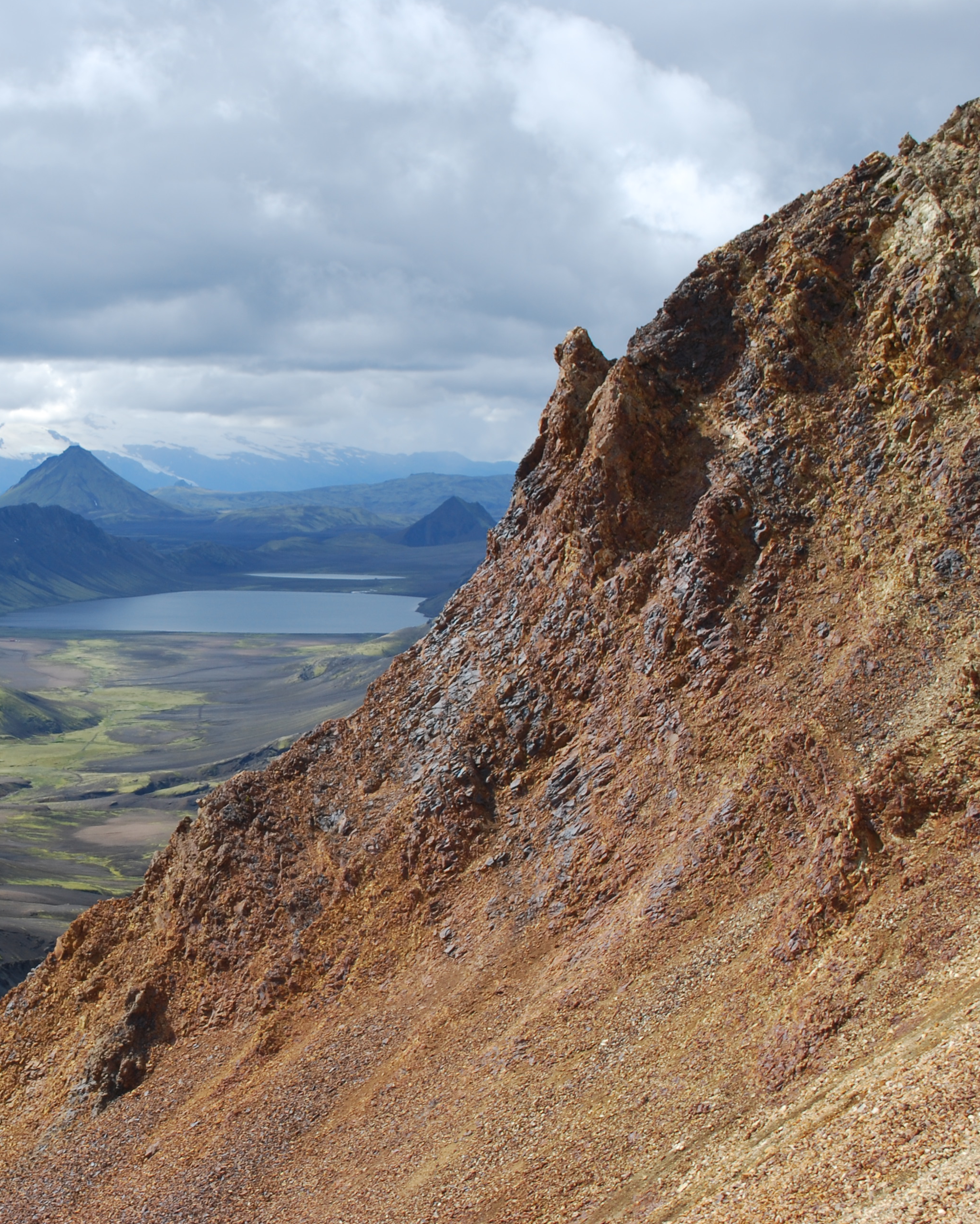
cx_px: 82
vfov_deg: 27.9
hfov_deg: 21.9
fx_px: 2465
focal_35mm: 68
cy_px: 613
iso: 100
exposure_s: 1/250
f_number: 8
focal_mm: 32
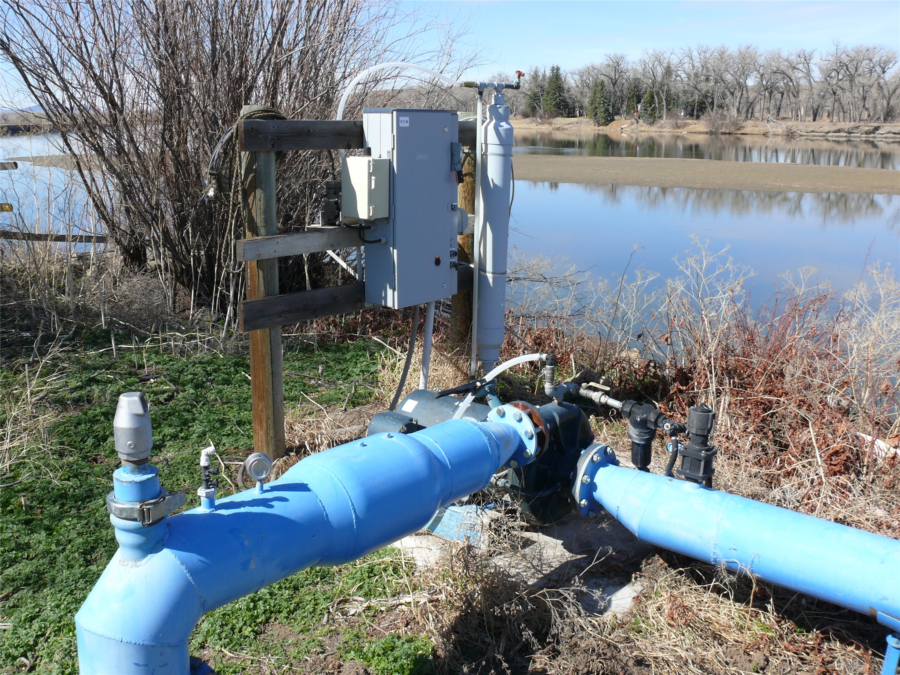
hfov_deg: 52.6
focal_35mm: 35
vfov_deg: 40.7
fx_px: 910
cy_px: 338
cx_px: 450
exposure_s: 1/400
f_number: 5.6
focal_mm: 7.4
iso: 100
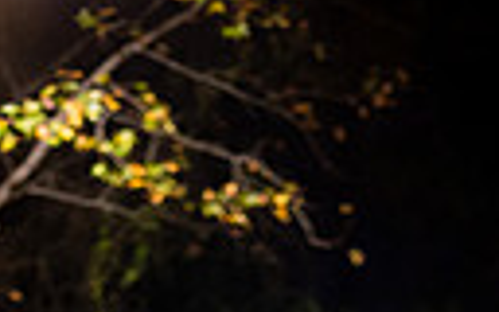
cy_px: 846
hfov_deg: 11.7
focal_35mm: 179
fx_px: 2434
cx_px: 271
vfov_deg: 6.8
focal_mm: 50
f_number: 1.8
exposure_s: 1/160
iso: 800
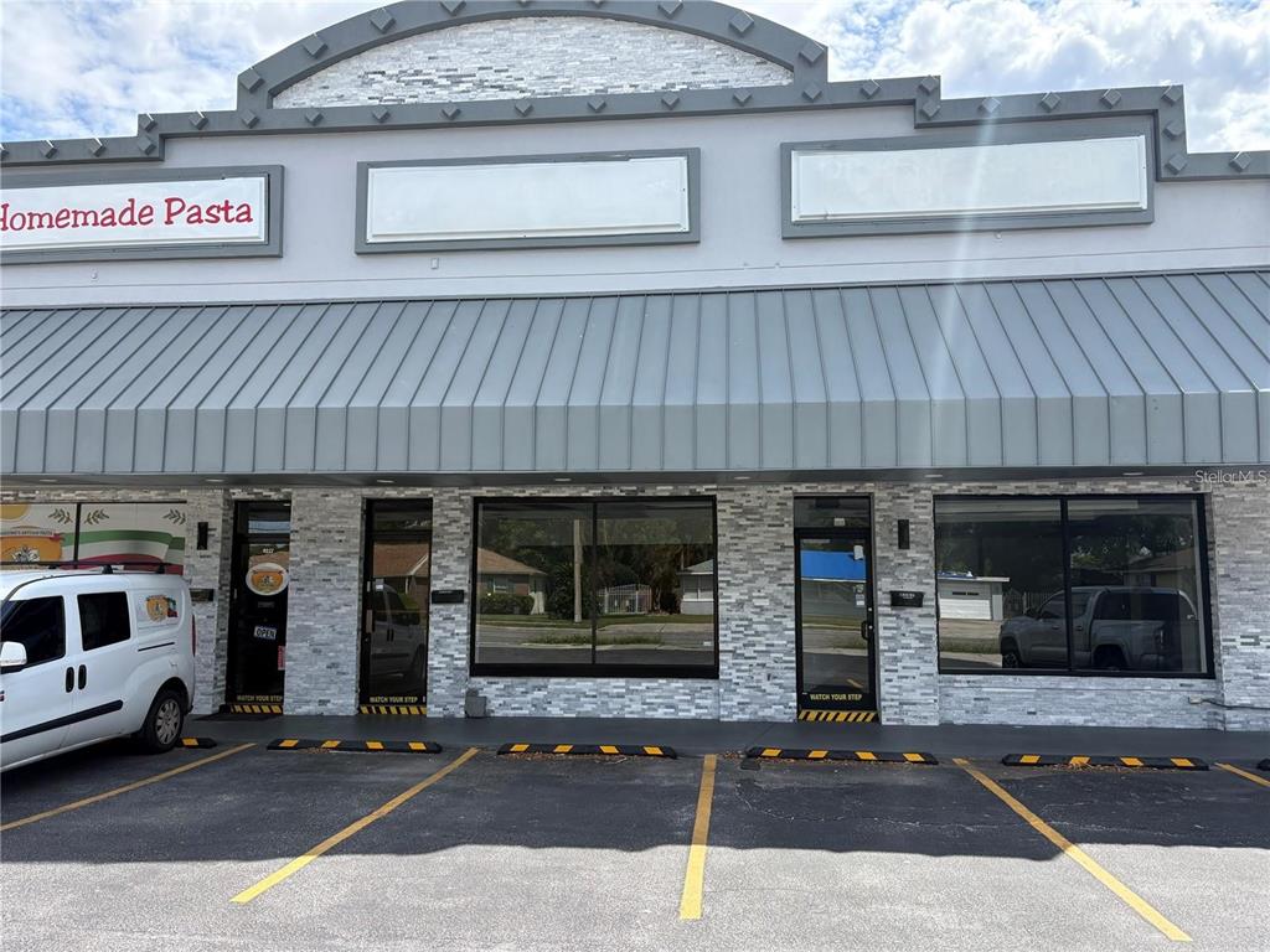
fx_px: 954
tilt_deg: +5.5
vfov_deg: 53.1
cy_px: 476
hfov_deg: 67.3
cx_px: 635
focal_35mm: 26
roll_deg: +0.3
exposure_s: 1/2451
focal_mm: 5.96
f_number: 1.6
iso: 64
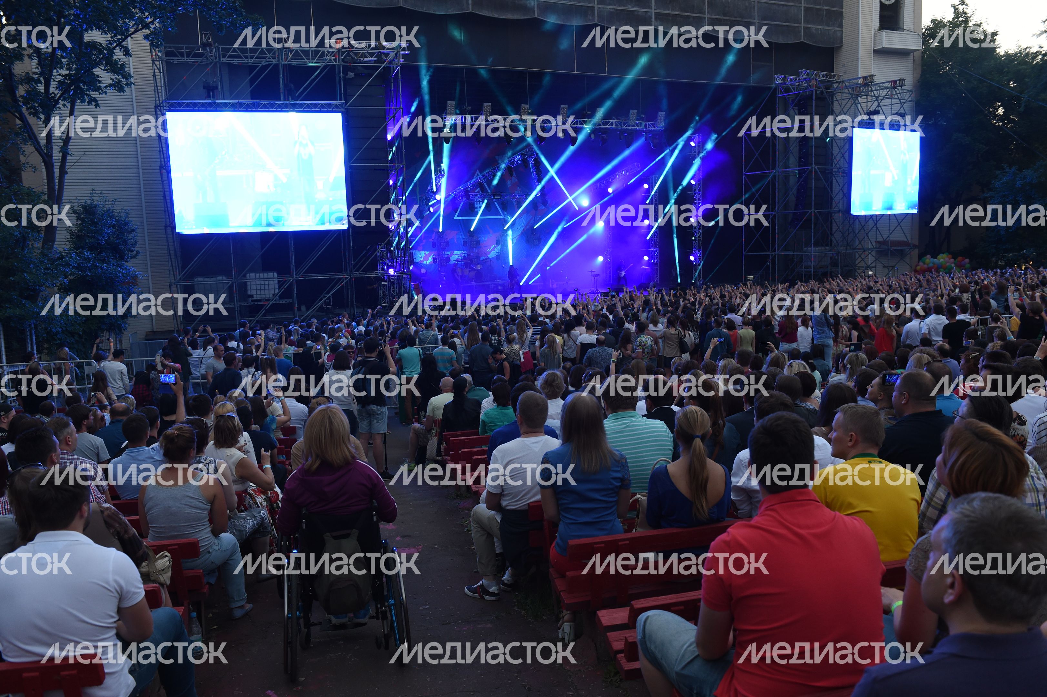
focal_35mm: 31
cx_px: 524
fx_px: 901
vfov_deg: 42.3
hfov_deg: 60.3
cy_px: 348
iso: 1600
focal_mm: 31
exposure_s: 1/160
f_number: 5
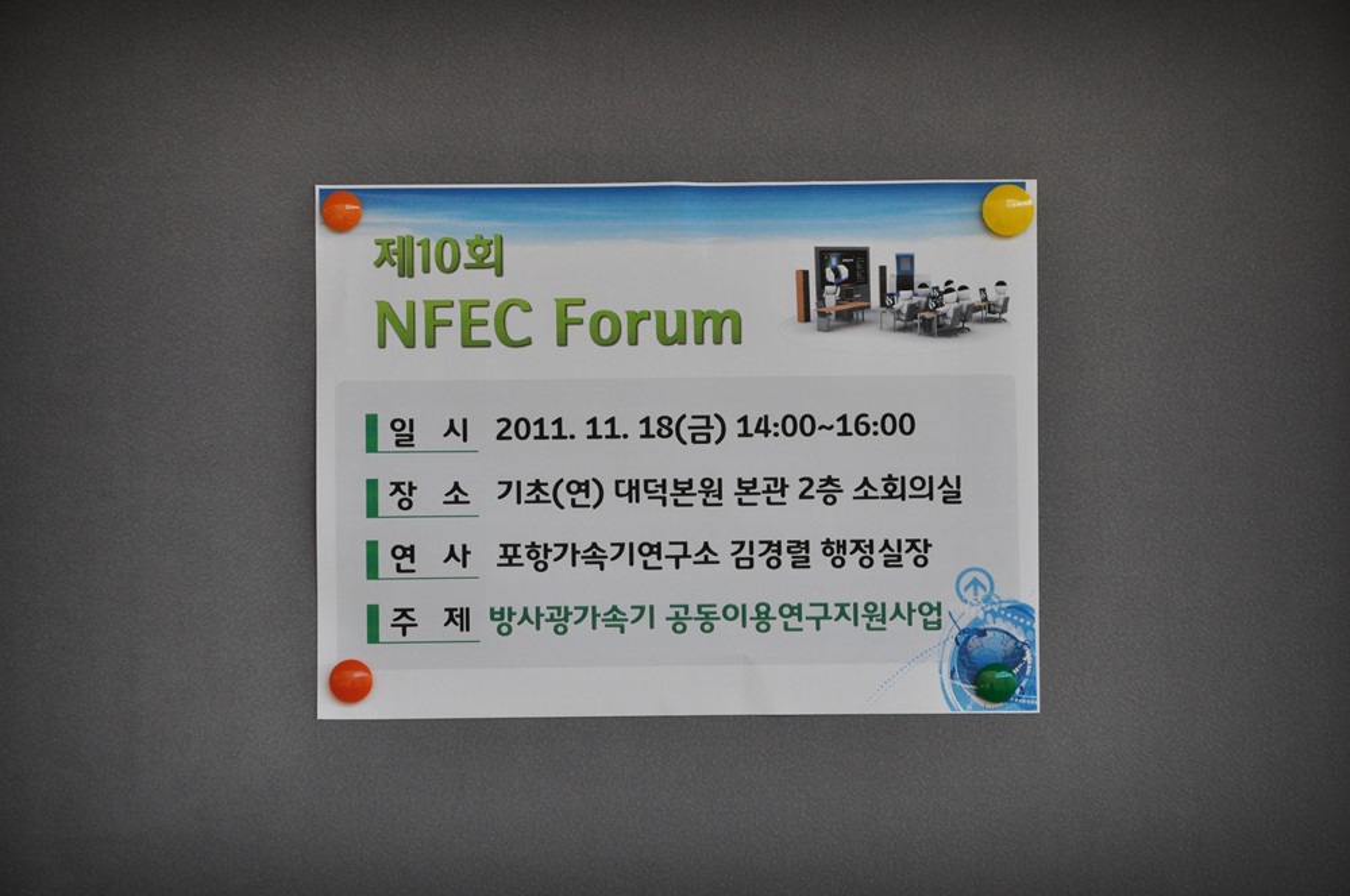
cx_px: 675
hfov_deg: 20.0
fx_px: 3820
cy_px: 448
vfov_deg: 13.4
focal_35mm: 102
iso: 800
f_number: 9
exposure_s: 1/60
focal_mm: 68
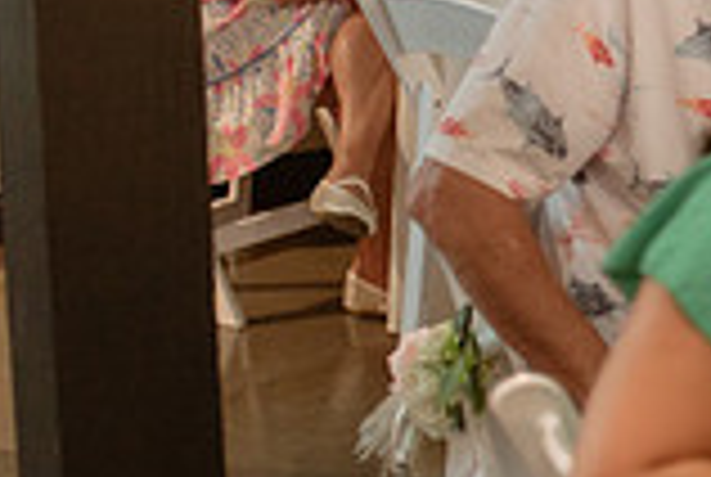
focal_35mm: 139
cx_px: 1216
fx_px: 2750
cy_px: -115
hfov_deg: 13.4
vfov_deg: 9.8
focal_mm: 35
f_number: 1.4
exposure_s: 1/200
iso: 1250
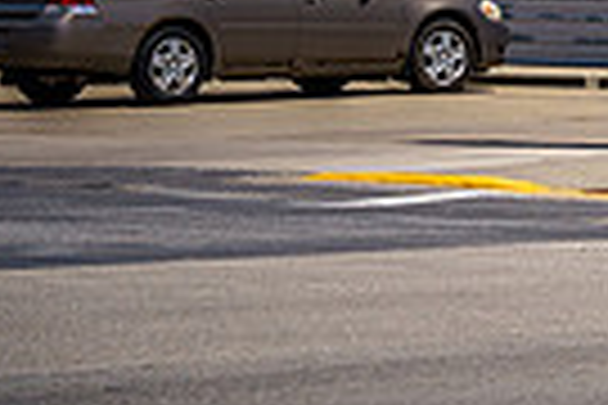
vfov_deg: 4.2
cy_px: -481
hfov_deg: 6.2
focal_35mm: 323
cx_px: 1258
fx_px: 5455
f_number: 4
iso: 200
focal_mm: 70
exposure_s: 1/3200
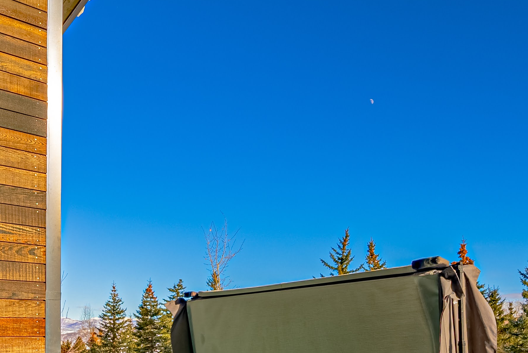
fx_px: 484
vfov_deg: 36.9
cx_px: 338
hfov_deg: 56.4
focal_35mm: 33
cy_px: 332
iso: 125
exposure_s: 1/2000
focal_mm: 14
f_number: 13
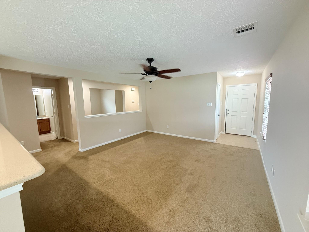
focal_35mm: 14
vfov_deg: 85.7
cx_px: 154
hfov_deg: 102.1
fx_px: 125
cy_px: 116
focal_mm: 2.22
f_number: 2.2
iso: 250
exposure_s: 1/60
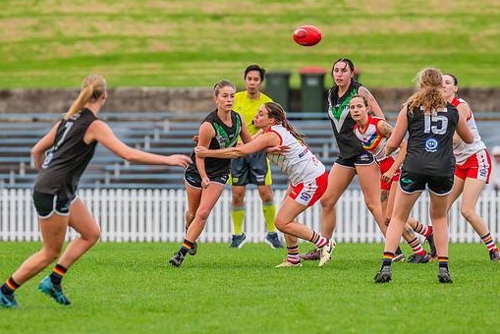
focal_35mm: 527
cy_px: 162
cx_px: 233
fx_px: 7323
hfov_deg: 3.9
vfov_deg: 2.6
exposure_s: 1/1000
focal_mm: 380
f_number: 5.6
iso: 800
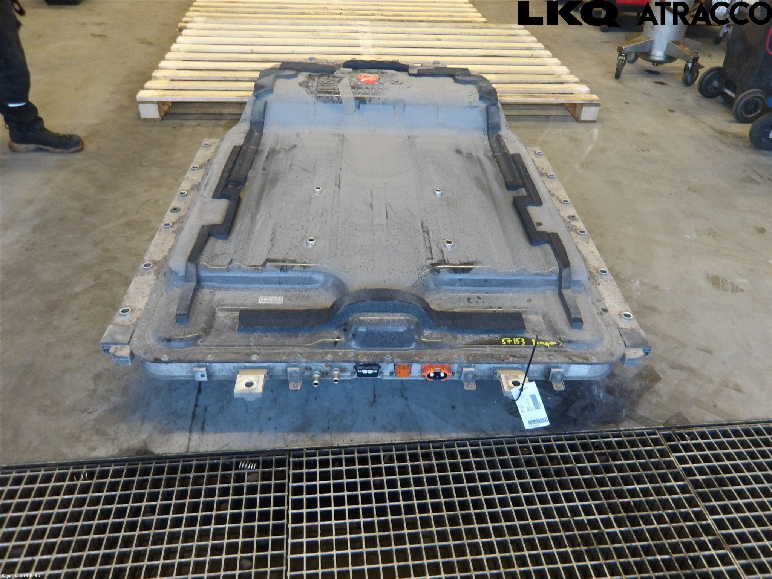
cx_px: 386
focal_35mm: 27
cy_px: 290
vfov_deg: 51.4
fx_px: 602
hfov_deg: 65.3
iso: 426
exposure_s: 1/60
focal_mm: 4.9
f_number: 3
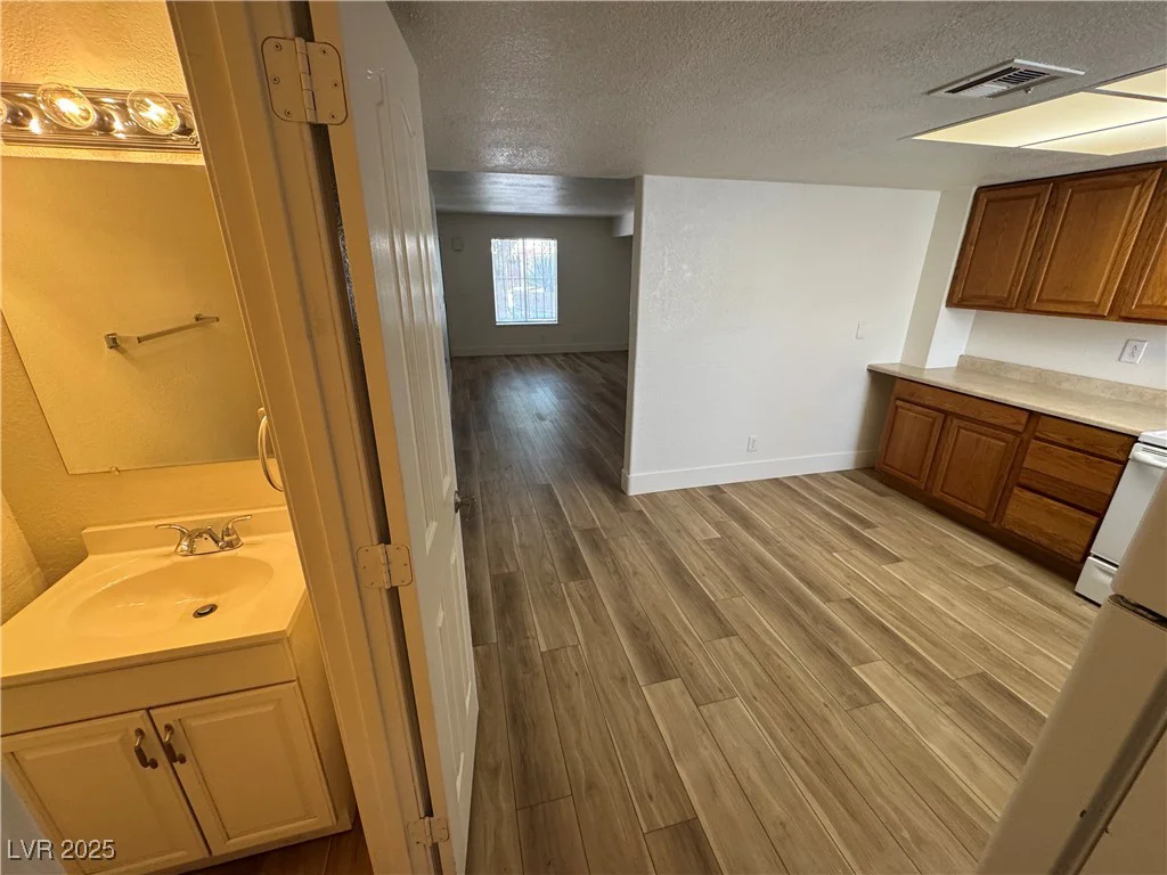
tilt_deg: -21.0
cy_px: 438
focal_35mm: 14
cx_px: 584
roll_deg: -0.1
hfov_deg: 102.1
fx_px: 472
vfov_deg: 85.7
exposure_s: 1/120
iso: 250
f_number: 2.2
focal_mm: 2.22
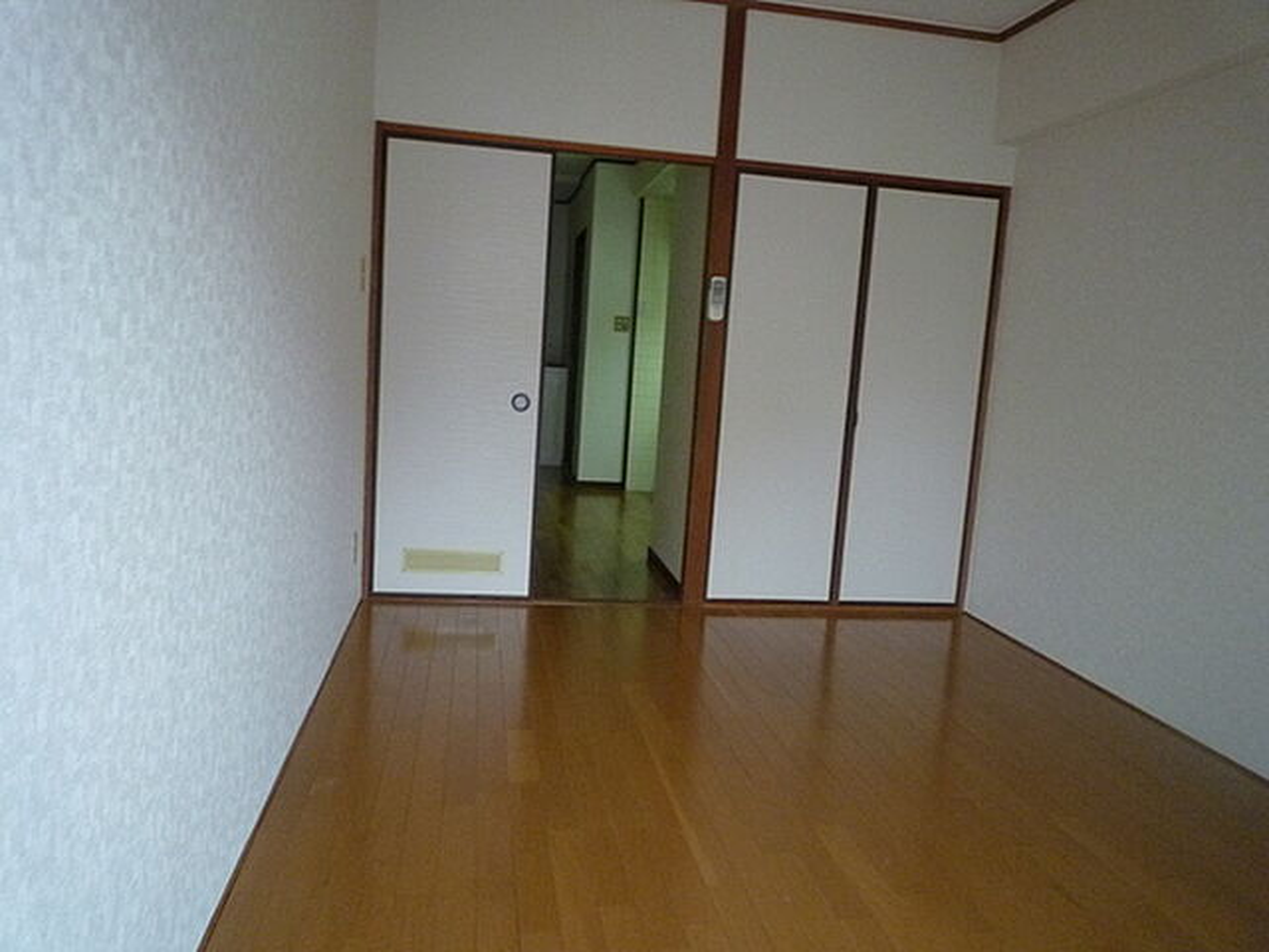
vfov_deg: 54.9
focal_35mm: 25
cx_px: 634
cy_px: 476
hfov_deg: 69.4
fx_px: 916
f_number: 2.8
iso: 400
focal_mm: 4.4
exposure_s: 1/13
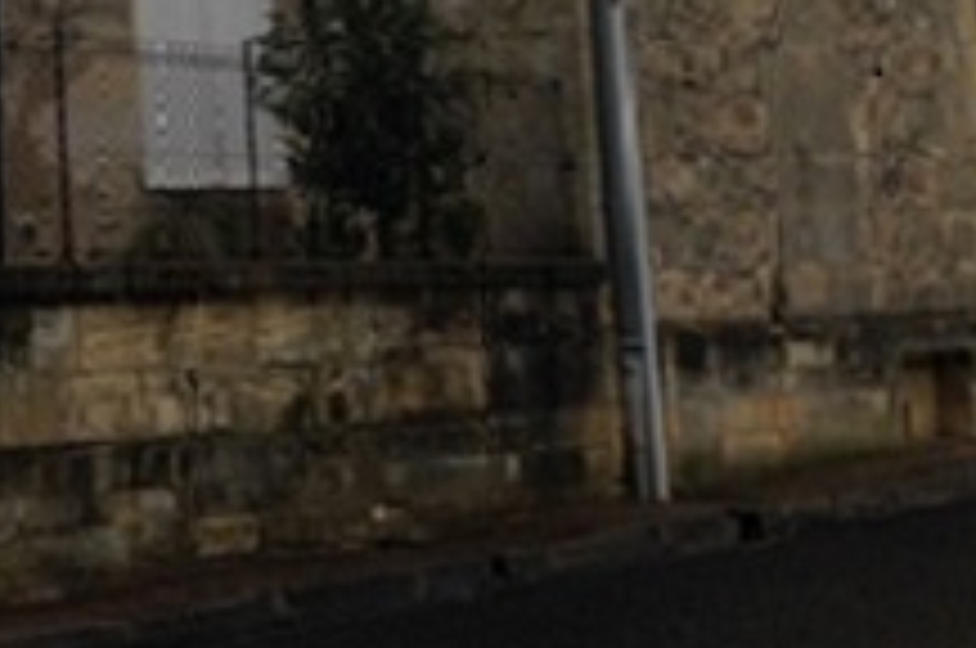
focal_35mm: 103
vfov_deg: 12.9
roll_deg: -0.4
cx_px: -391
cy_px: -173
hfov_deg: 18.1
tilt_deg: +7.7
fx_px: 2788
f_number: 2.4
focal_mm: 4.12
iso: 50
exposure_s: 1/366
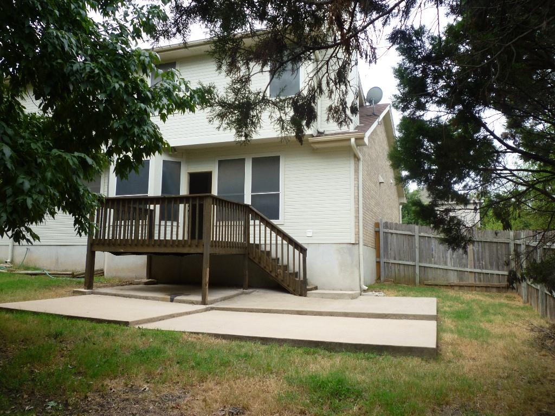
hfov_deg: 61.7
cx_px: 278
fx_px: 465
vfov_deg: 48.2
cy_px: 208
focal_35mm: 29
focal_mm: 5.2
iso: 80
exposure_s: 1/250
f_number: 3.3
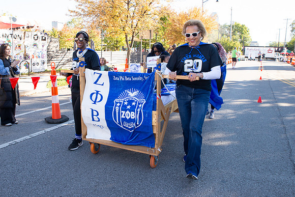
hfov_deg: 64.3
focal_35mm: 28
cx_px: 121
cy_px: 81
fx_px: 232
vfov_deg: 45.7
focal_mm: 24
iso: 640
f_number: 8
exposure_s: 1/200
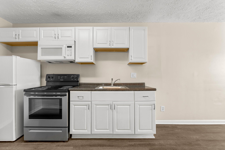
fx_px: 96
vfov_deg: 75.8
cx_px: 112
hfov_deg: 98.9
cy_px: 75
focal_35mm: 15
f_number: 8
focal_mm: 15.4
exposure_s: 1/8
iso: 400
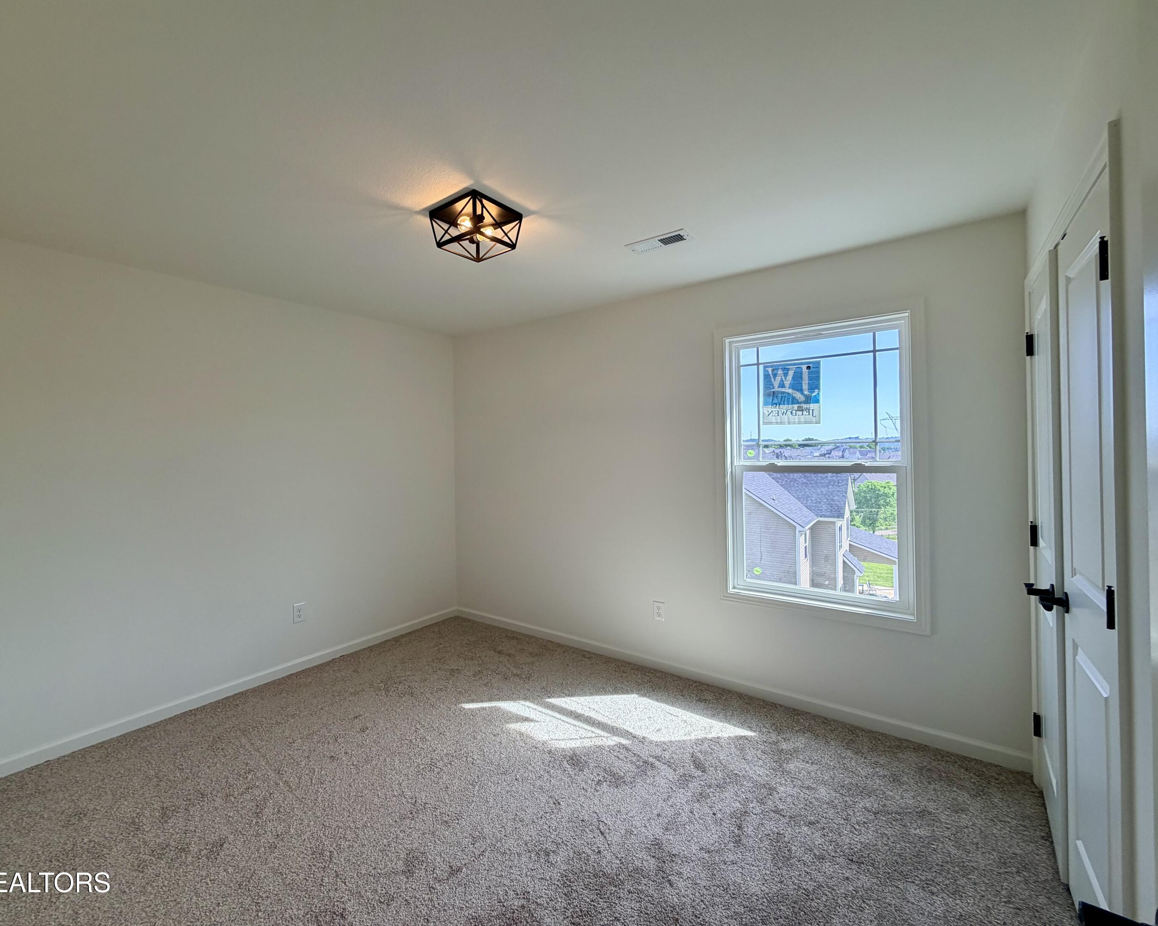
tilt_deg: -0.4
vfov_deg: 84.0
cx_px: 544
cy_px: 450
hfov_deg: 96.7
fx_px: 514
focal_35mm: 15
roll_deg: +1.2
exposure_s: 1/172
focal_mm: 2.22
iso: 50
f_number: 2.2
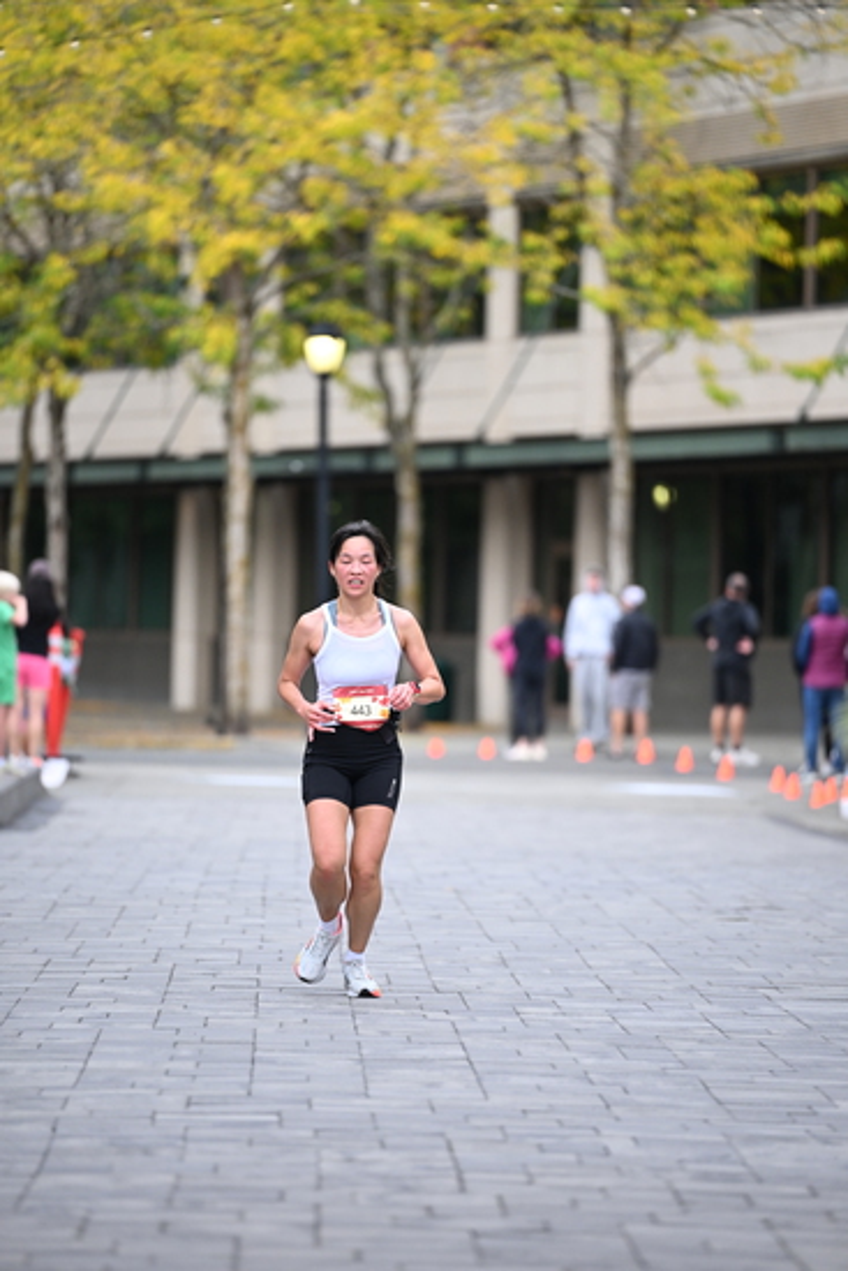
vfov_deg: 10.3
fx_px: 7062
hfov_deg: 6.9
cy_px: 636
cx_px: 424
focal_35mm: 200
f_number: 2.8
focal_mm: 200
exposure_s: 1/1600
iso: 1000
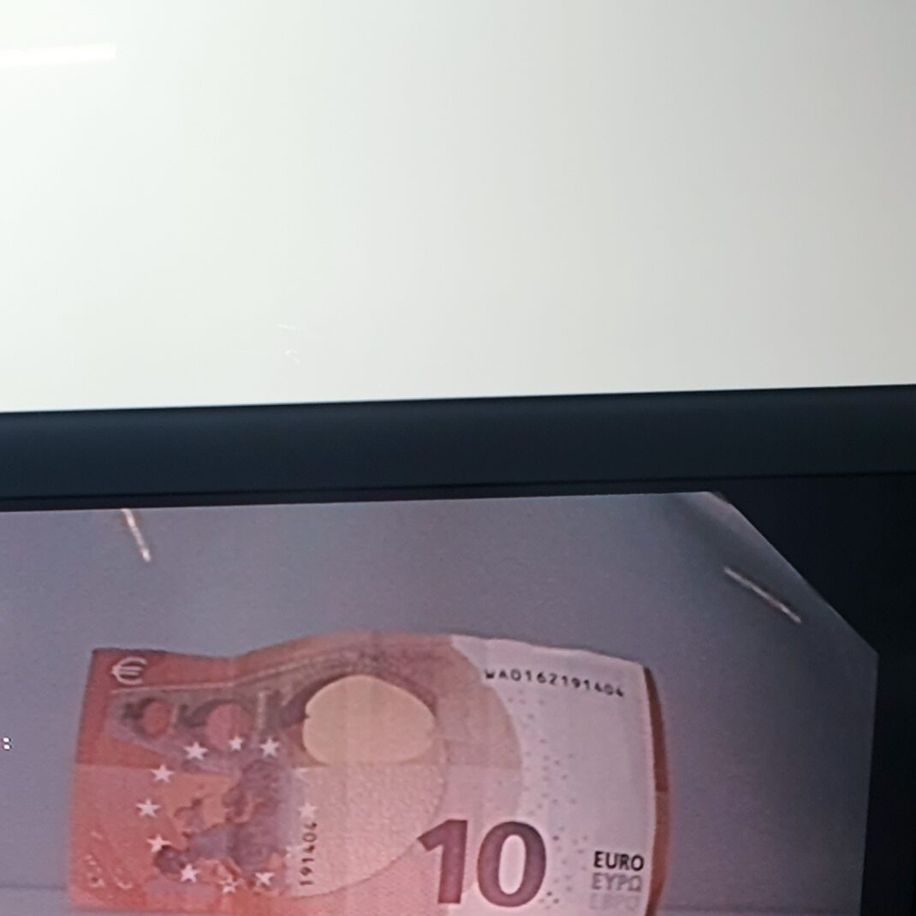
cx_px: 322
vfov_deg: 28.1
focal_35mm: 55
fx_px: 1647
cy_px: 1026
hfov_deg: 30.9
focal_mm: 4.3
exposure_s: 1/50
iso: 80
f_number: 2.4
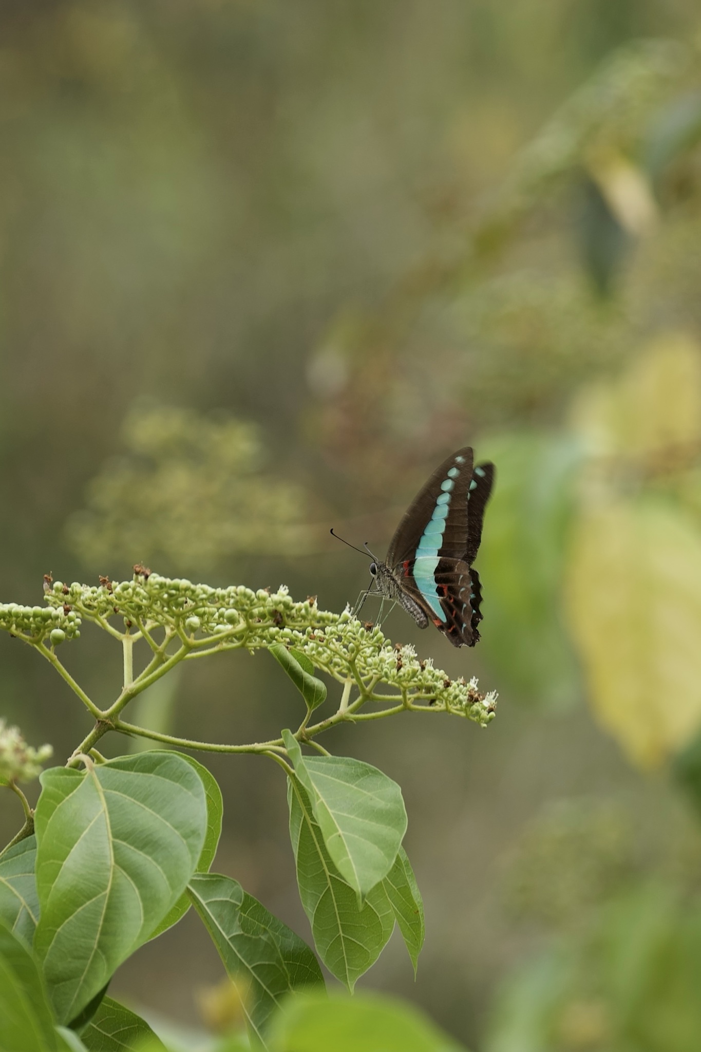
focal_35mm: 128
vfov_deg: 16.0
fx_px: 3739
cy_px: 526
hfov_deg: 10.7
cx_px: 350
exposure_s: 1/200
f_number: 4.5
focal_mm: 128
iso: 100
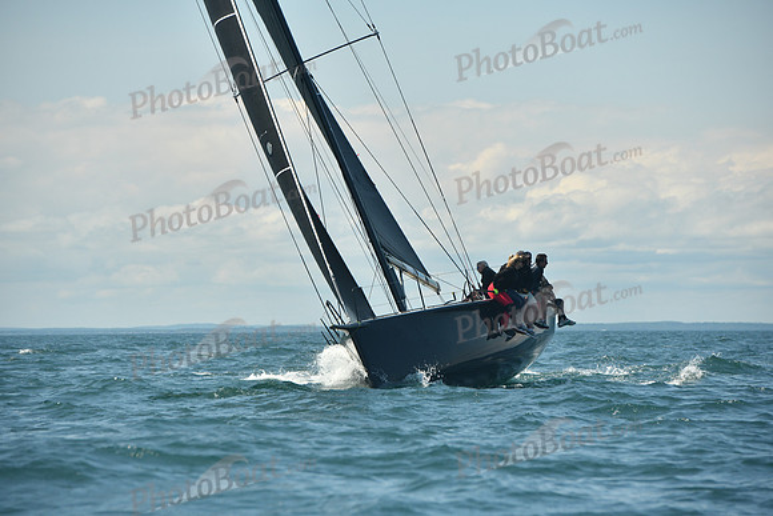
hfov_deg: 10.3
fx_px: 4295
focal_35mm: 200
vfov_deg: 6.9
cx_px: 386
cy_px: 258
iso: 320
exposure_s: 1/640
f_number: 7.1
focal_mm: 200
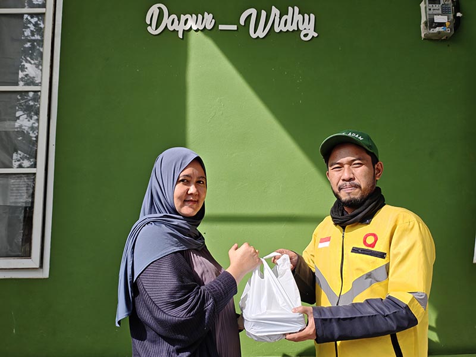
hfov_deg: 52.6
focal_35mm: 35
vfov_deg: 40.7
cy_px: 178
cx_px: 238
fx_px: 481
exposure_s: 1/4059
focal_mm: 4.94
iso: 50
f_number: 1.5
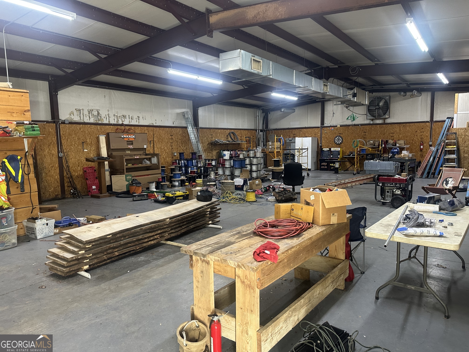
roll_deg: +3.0
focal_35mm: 24
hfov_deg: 71.6
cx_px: 234
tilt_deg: -4.9
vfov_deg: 56.8
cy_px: 176
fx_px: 325
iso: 320
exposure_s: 1/60
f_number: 1.78
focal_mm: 6.86
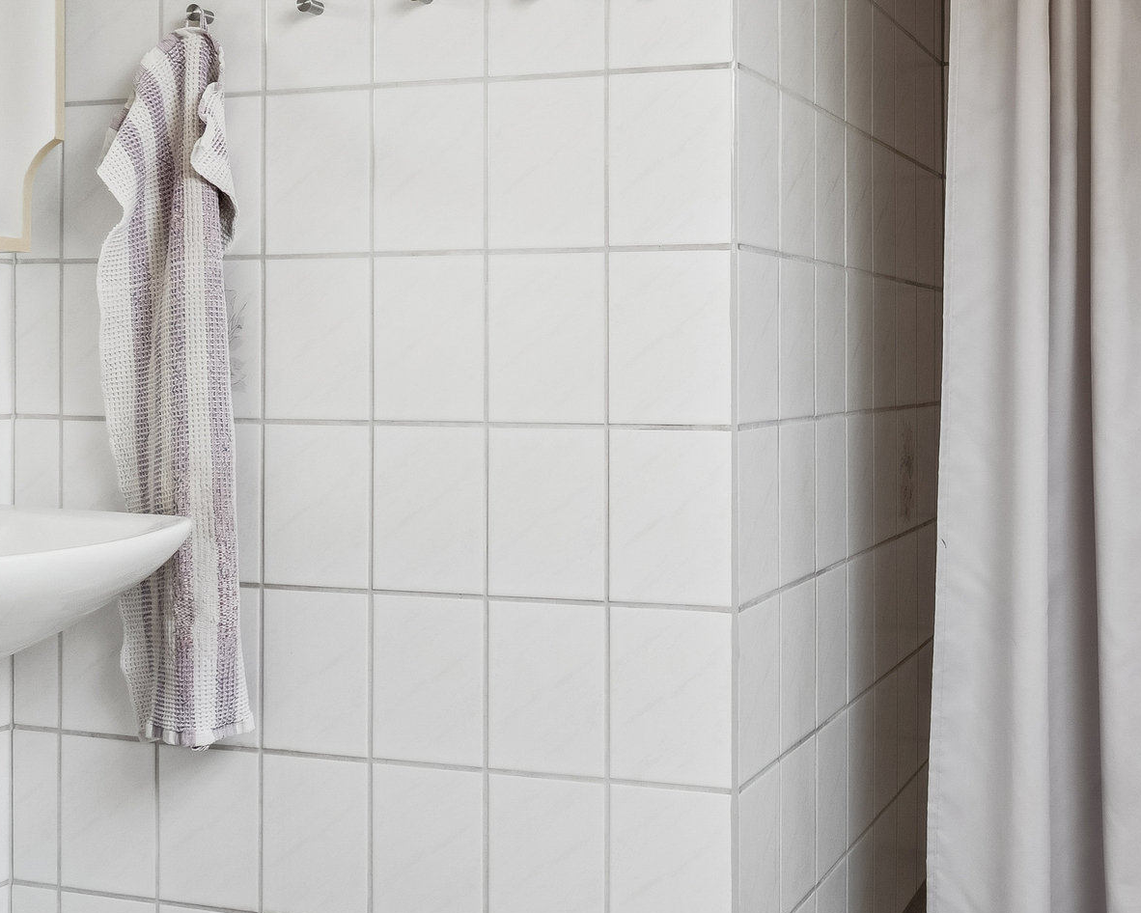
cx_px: 754
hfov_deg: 37.0
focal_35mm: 50
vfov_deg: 30.1
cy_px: 332
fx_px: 1689
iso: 200
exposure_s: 1/13
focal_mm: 14
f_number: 8
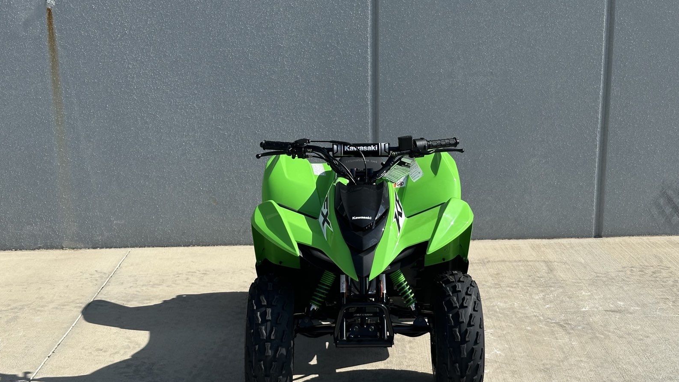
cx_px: 343
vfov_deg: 22.6
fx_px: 954
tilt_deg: -12.6
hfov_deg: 39.2
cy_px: 224
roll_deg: +1.6
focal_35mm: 53
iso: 64
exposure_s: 1/3876
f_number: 1.78
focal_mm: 6.86
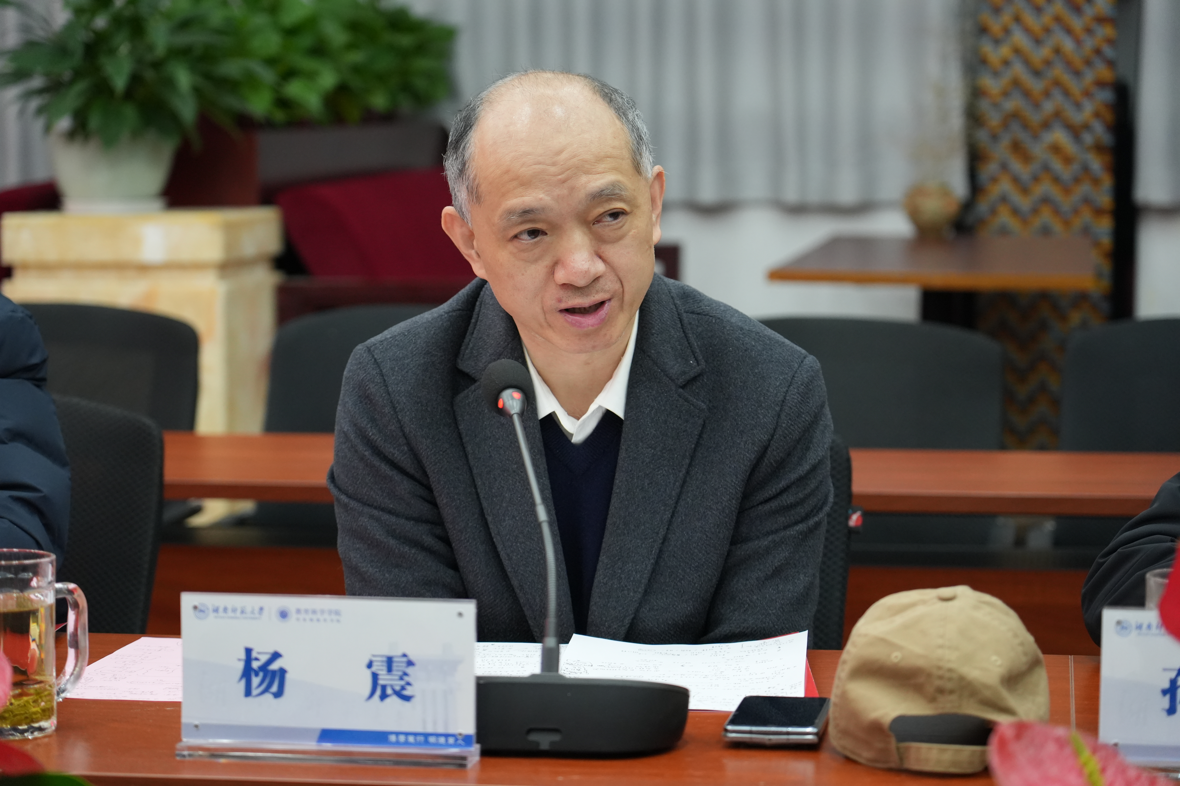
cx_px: 590
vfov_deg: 14.7
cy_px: 393
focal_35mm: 93
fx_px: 3048
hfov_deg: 21.9
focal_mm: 93
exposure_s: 1/250
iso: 3200
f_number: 4
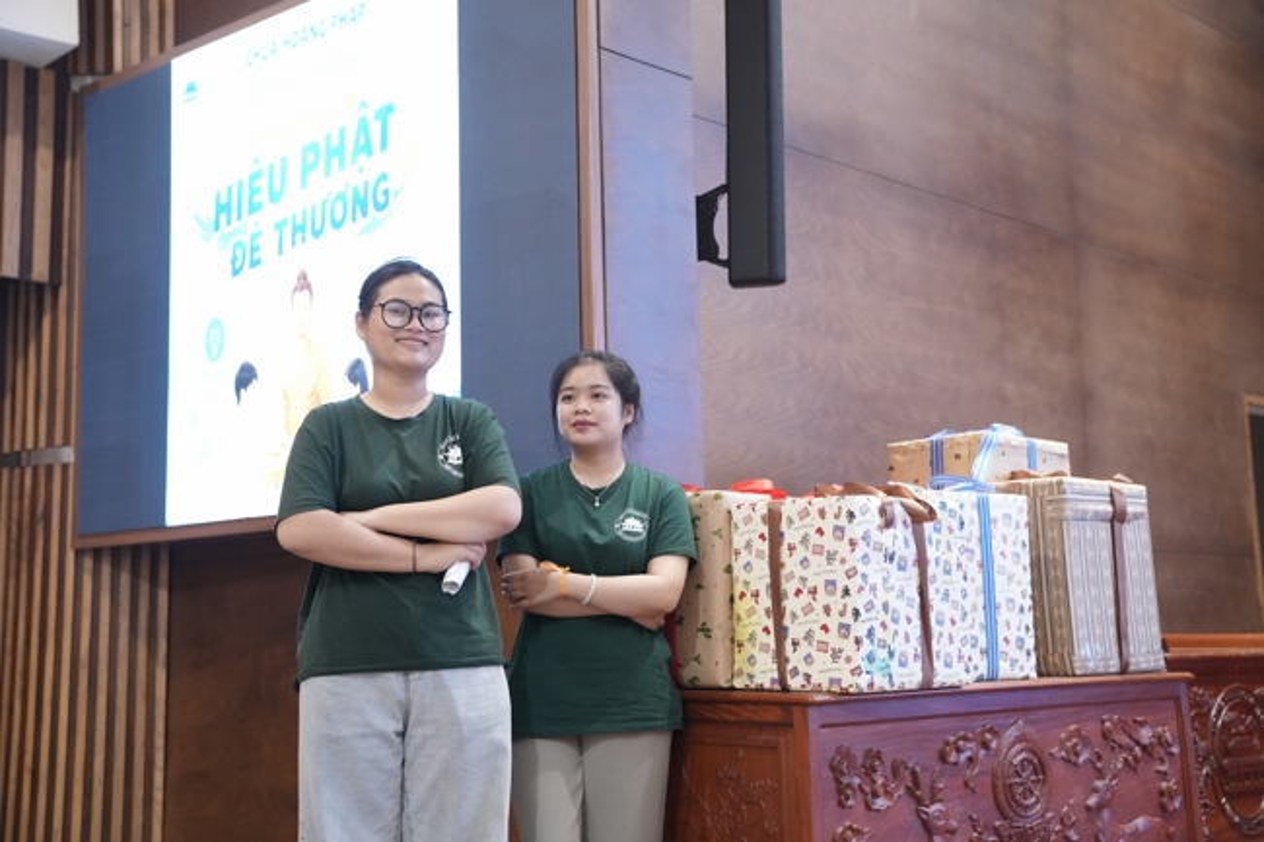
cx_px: 632
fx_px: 1509
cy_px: 421
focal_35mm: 43
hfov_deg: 45.4
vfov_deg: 31.2
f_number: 2.8
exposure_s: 1/160
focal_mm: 43
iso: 5000
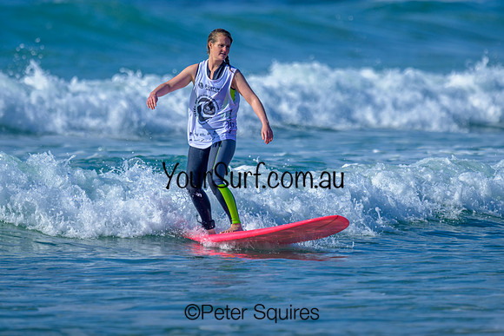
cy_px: 126
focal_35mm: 1100
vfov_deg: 1.3
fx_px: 15402
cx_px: 225
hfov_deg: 1.9
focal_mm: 800
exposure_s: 1/800
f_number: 6.3
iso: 80
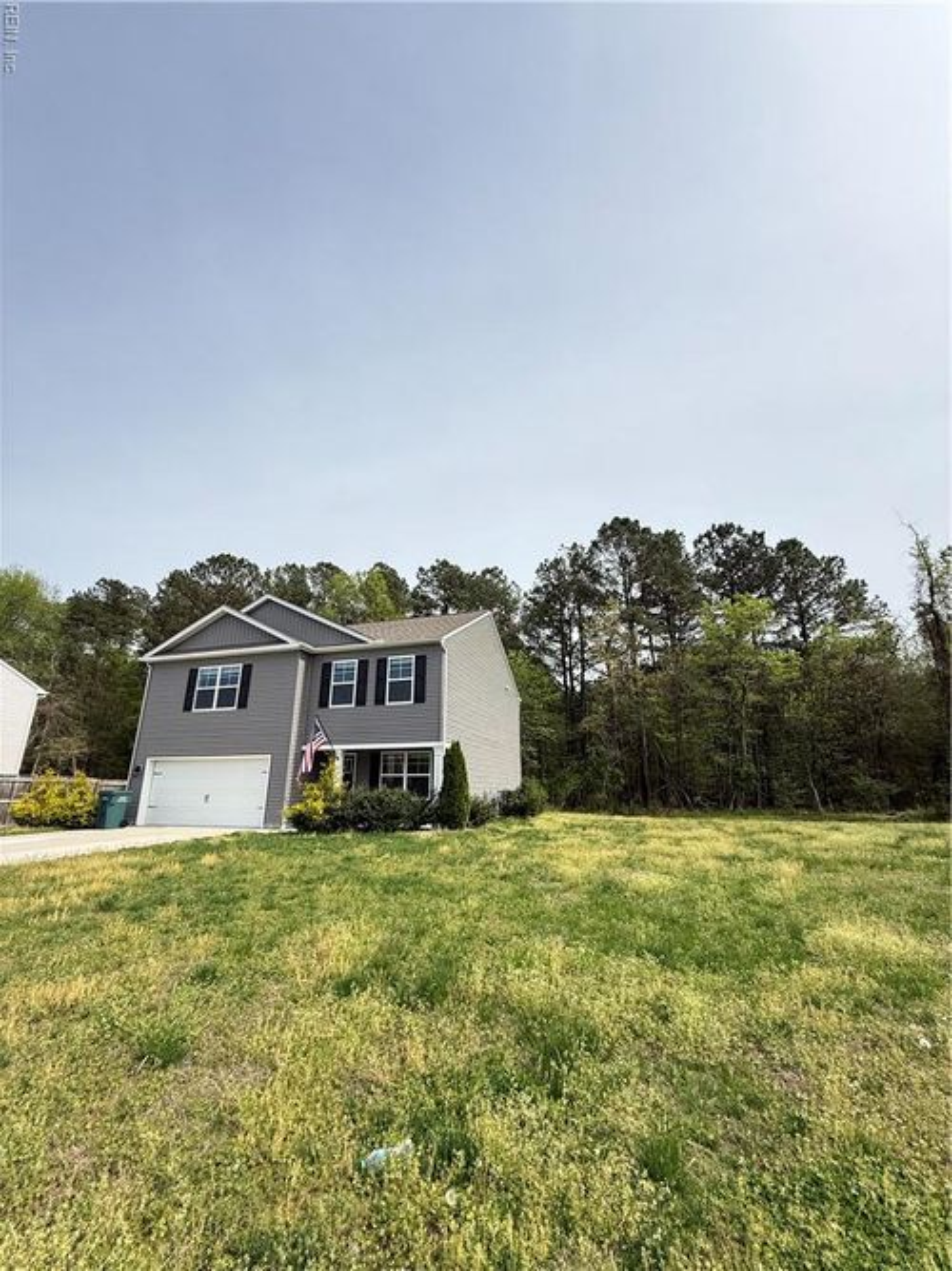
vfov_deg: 102.1
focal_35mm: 14
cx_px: 476
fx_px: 514
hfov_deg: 85.7
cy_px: 636
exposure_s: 1/1613
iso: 50
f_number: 2.2
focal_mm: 2.22
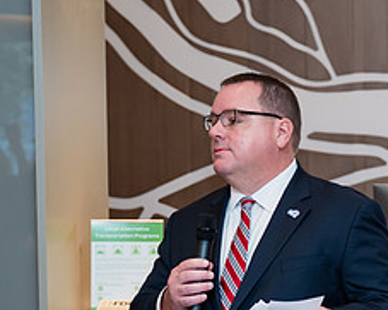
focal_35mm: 140
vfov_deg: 11.0
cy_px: 258
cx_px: 471
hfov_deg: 13.4
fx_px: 1606
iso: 400
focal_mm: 55
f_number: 3.2
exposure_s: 1/160
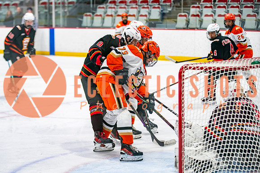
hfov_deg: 18.7
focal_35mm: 109
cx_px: 111
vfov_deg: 12.6
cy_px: 82
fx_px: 788
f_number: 2.8
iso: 1250
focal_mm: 95
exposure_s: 1/640
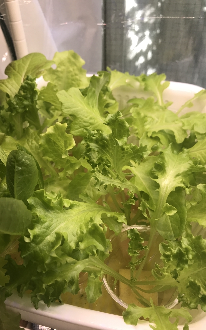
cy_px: 165
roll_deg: +4.6
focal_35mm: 30
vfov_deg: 62.9
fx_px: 269
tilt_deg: -42.3
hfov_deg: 41.7
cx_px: 85
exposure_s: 1/100
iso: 25
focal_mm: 3.99
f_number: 1.8
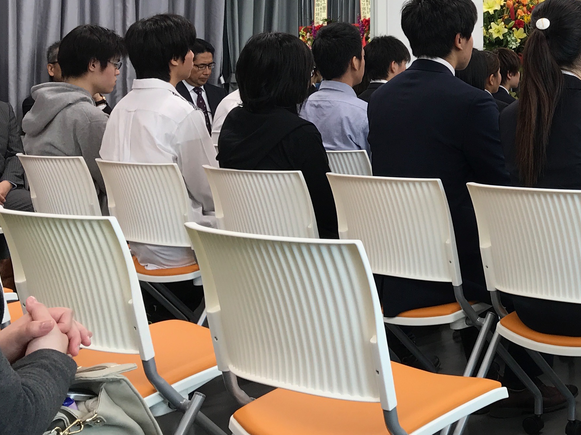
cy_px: 69
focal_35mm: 64
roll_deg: +0.1
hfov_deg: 28.2
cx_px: 598
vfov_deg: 22.5
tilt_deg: +1.5
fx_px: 1074
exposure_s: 1/30
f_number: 1.8
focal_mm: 3.99
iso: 20
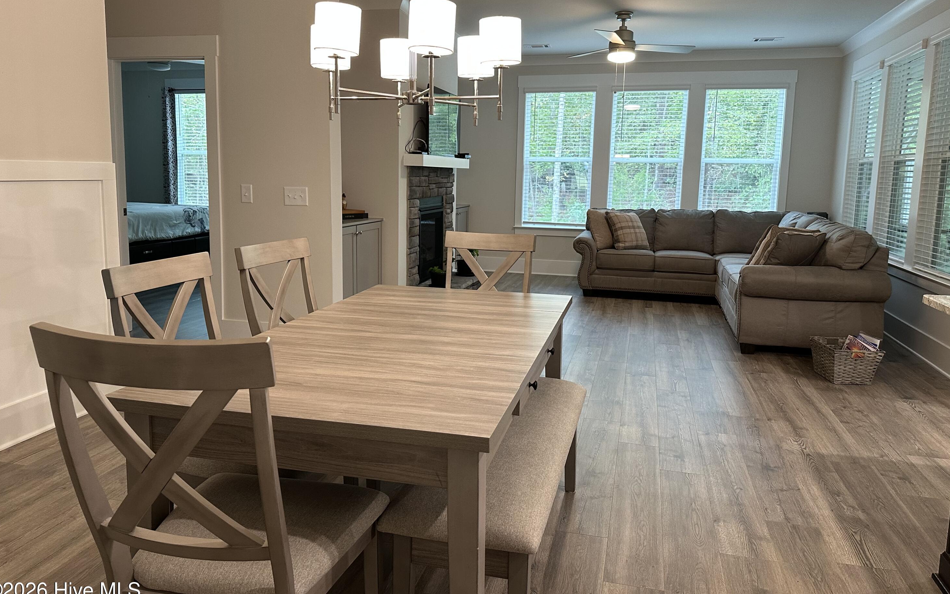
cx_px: 471
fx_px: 673
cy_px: 259
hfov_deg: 70.4
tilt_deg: -6.9
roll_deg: -1.0
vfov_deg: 47.5
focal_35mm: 26
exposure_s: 1/60
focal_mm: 6.86
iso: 250
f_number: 1.78
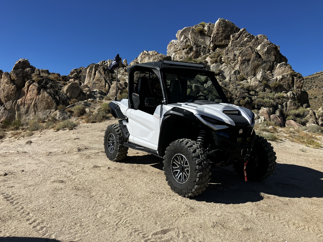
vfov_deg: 49.7
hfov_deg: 63.4
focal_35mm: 28
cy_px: 121
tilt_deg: -0.8
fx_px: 261
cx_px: 162
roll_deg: -1.9
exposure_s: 1/2208
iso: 32
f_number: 1.8
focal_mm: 3.99
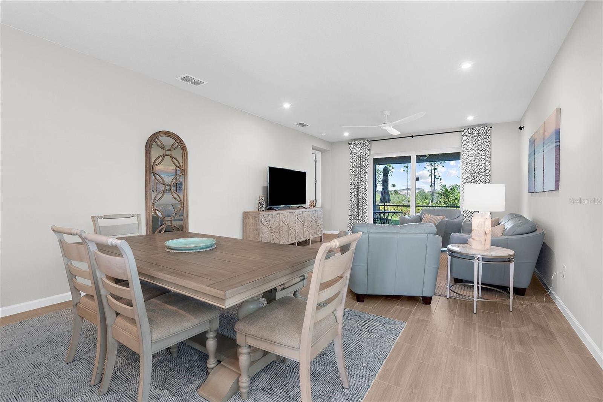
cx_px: 302
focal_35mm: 16
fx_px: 268
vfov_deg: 73.7
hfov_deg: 96.7
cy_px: 201
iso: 400
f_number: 8
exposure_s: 1/320
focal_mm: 16
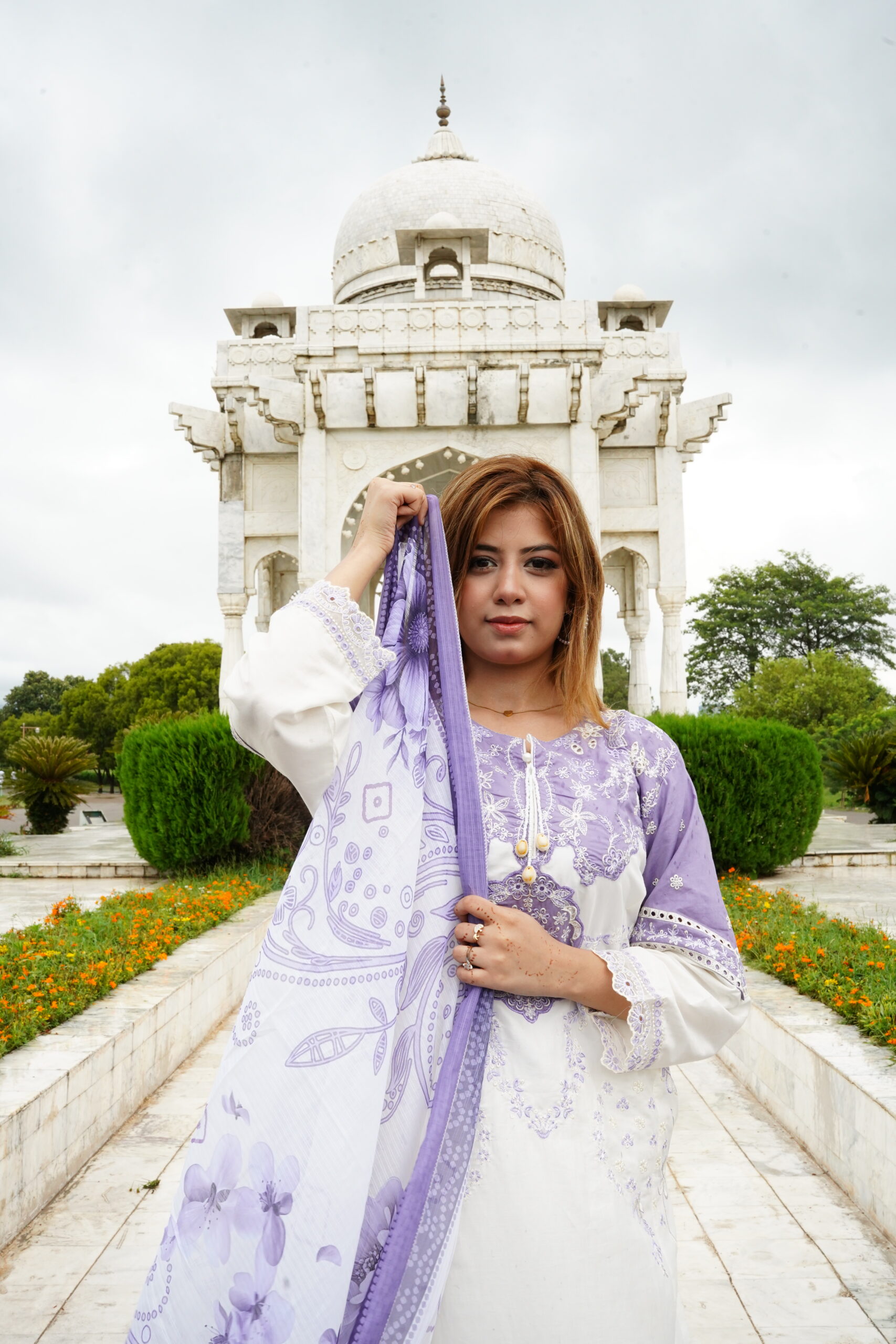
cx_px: 448
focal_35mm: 35
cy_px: 672
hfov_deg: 37.9
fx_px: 1306
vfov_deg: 54.4
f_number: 16
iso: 1000
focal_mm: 35
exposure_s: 1/100
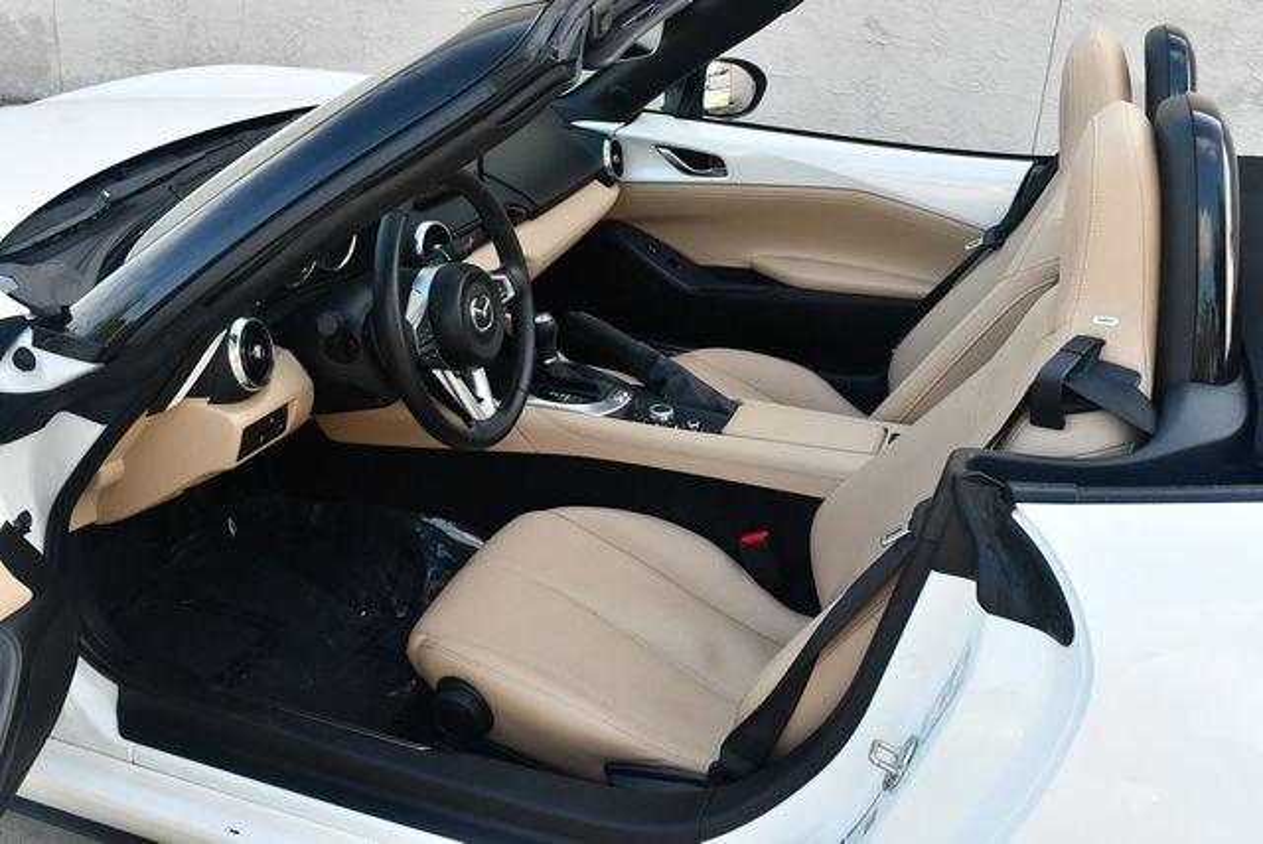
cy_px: 422
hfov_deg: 53.1
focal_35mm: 36
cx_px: 632
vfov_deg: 36.9
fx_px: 1264
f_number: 5.6
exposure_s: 1/250
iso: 400
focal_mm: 18
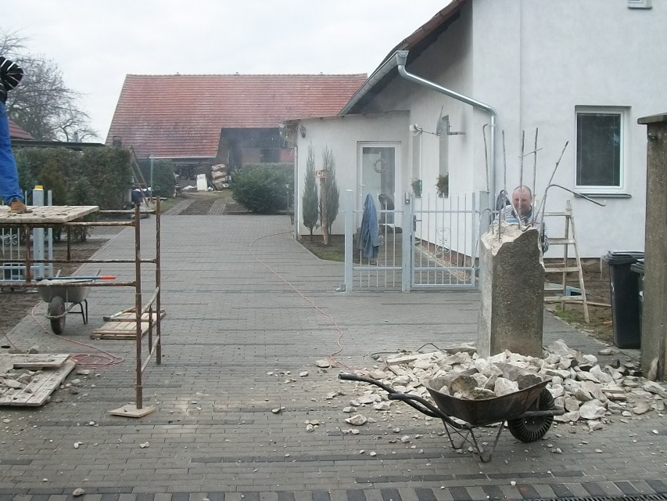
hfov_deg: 39.6
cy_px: 237
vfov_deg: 30.3
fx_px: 925
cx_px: 346
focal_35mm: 48
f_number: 2.9
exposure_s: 1/250
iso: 80
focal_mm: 5.7
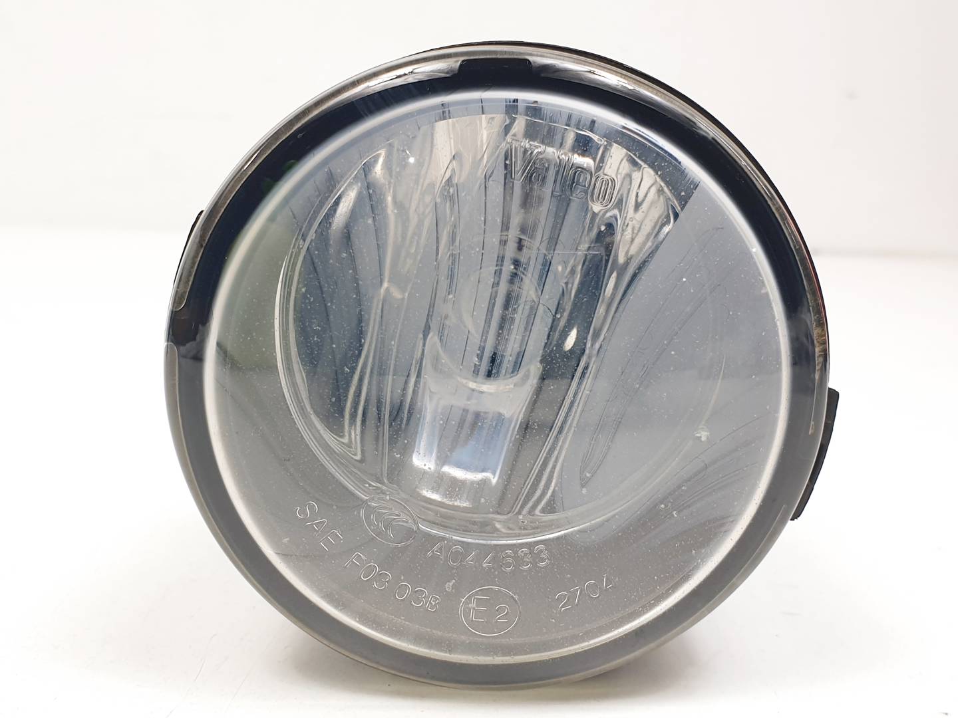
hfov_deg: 67.3
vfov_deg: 53.1
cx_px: 479
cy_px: 359
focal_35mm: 26
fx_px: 720
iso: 50
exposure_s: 1/154
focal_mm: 4.3
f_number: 2.4
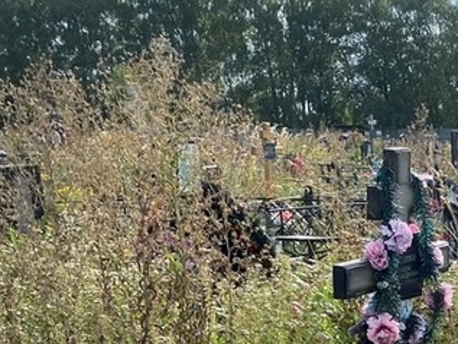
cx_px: 588
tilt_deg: -19.7
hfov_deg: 21.2
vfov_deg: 16.5
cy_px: 463
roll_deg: +1.6
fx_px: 1112
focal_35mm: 84
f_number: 1.8
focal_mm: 4.25
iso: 32
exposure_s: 1/1206
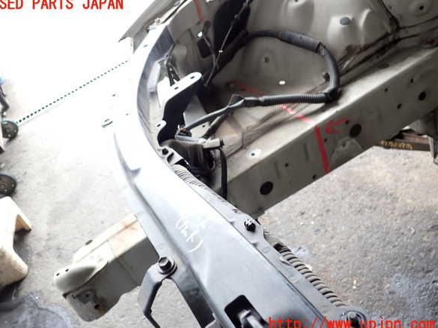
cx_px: 213
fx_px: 392
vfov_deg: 45.4
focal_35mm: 31
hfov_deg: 58.4
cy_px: 164
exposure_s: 1/60
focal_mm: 5.4
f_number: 2.3
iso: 100
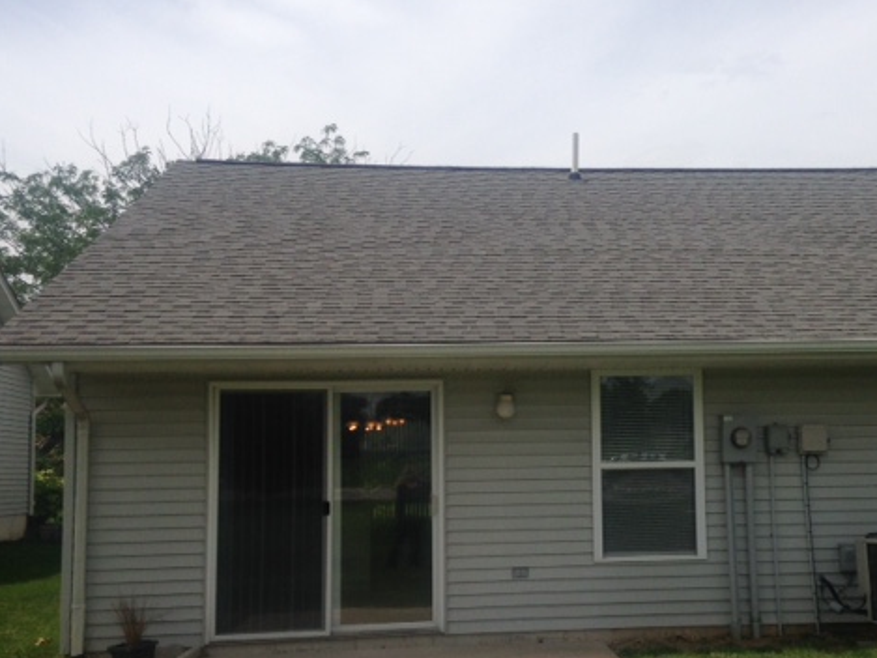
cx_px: 535
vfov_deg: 32.1
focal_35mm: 45
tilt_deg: +3.0
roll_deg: +1.9
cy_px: 396
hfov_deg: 41.8
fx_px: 1140
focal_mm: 4.12
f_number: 2.4
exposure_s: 1/3390
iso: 50
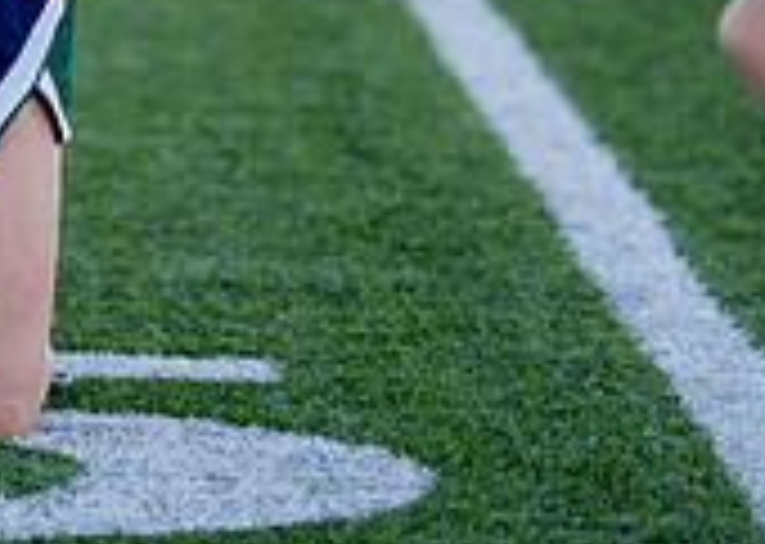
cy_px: -367
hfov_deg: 3.4
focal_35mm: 601
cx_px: -196
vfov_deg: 2.4
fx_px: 13042
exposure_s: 1/1250
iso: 500
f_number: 2.8
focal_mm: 160
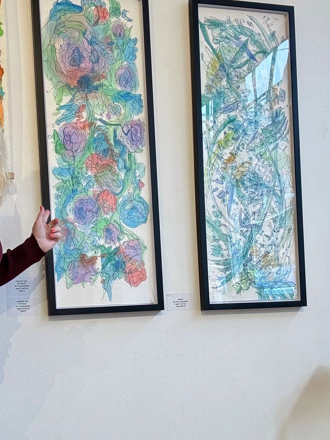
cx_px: 86
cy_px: 321
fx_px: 623
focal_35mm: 49
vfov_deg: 38.1
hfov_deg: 29.3
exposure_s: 1/60
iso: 50
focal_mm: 2.69
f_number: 1.9
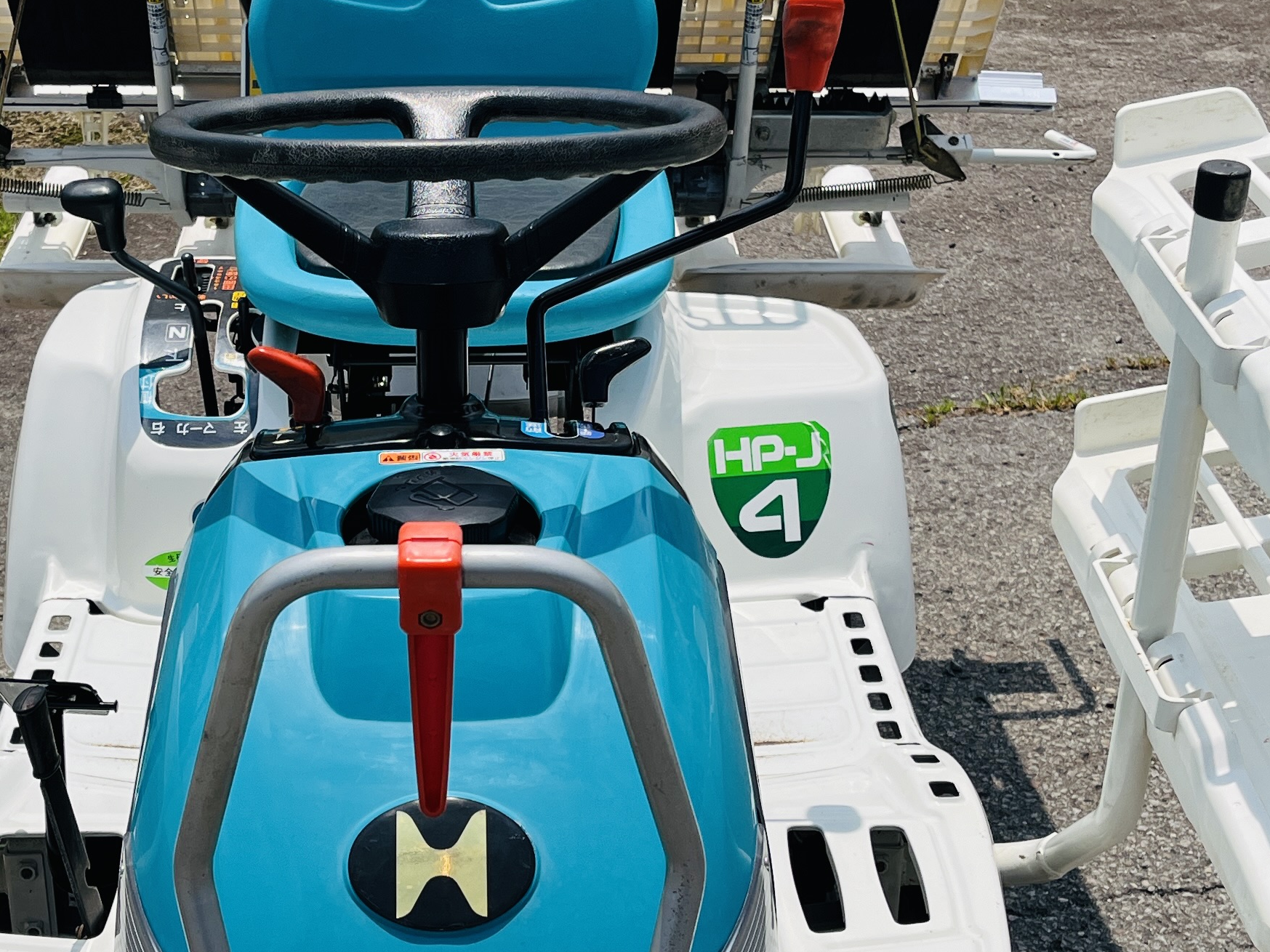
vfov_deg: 24.4
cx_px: 453
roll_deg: +0.8
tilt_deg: -27.2
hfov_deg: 32.0
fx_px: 2201
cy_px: 504
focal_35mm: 60
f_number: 1.6
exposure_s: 1/7353
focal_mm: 5.1
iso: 50
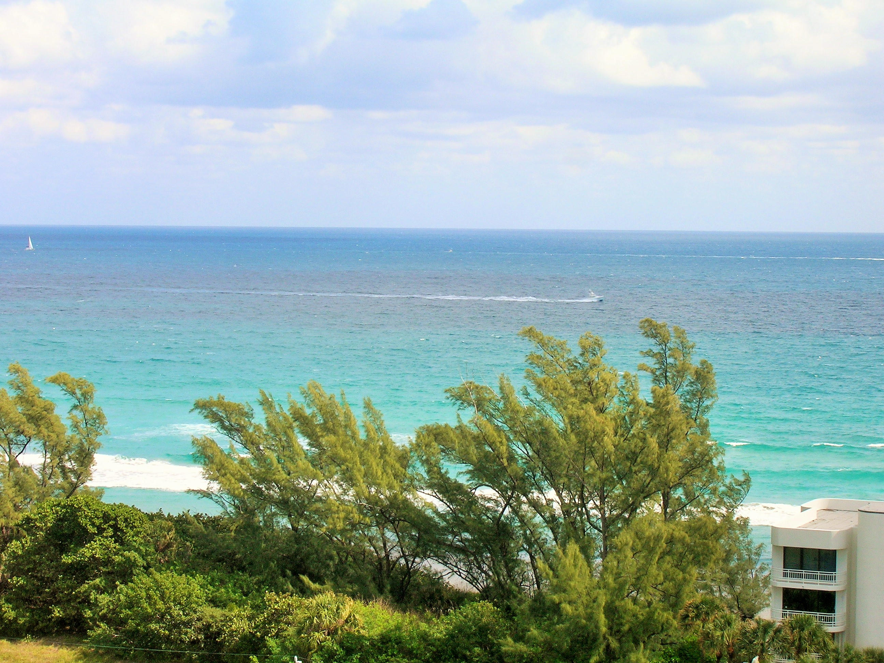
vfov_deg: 17.2
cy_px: 332
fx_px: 2196
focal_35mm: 86
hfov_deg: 22.8
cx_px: 442
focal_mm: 14.3
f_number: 7.4
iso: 50
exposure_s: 1/116
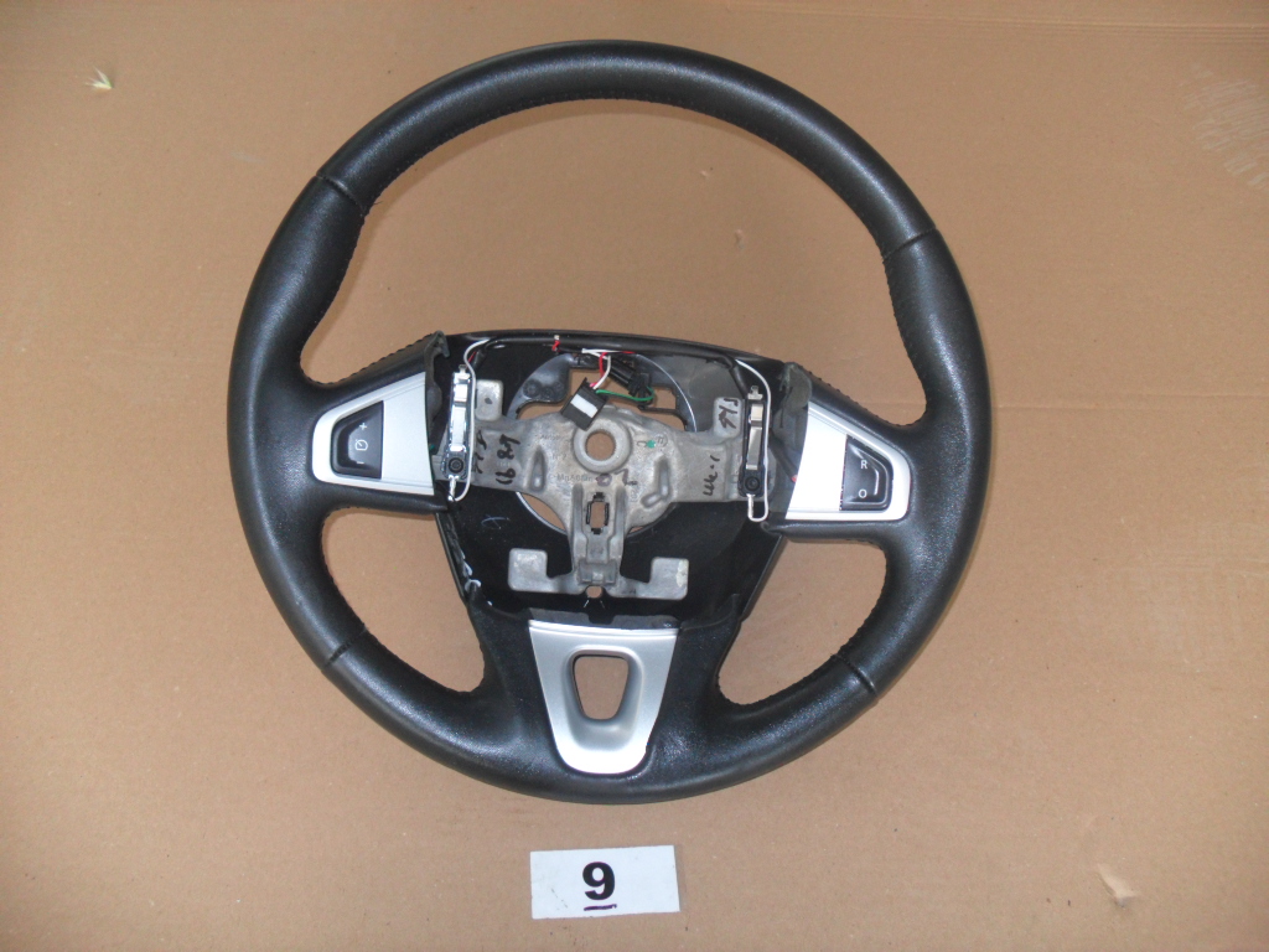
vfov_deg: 40.7
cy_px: 476
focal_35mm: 35
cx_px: 634
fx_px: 1283
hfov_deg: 52.6
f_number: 3
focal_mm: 6.3
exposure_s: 1/45
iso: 200
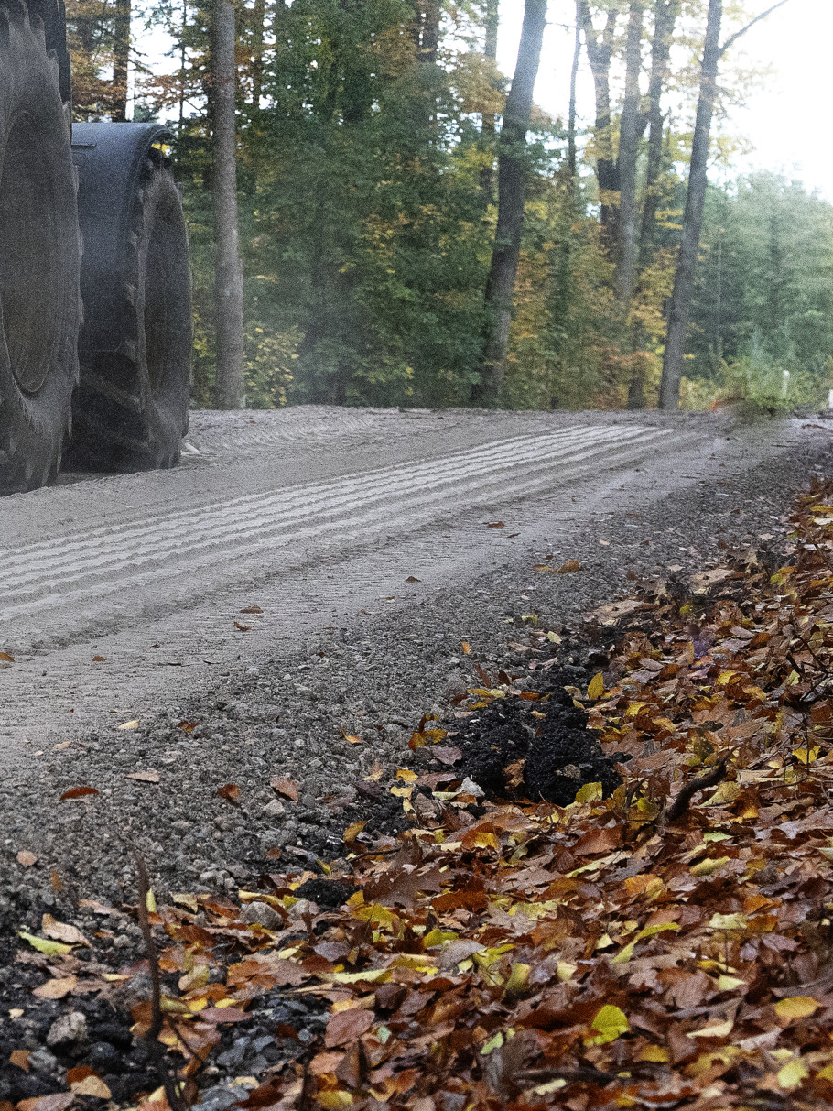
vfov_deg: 14.0
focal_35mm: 140
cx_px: -753
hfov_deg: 9.9
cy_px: 182
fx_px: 4501
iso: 3200
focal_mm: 46.1
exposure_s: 1/500
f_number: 5.6
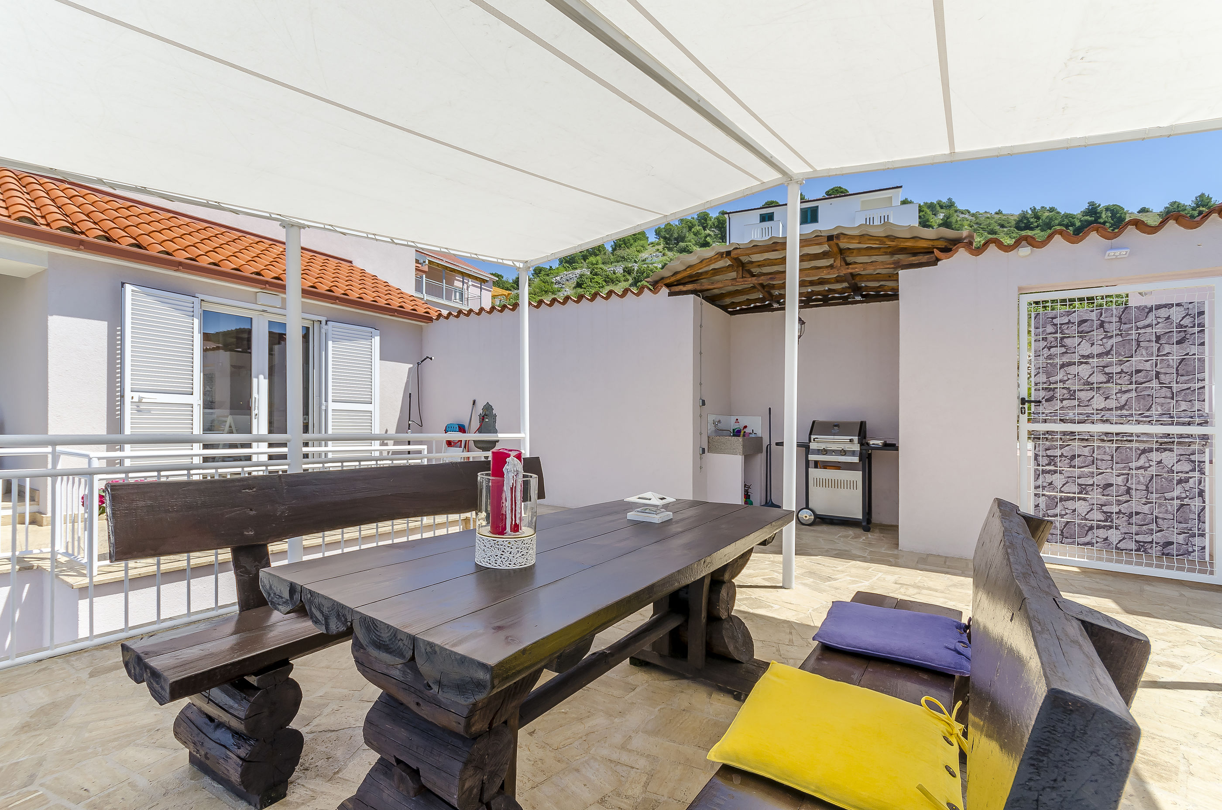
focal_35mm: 15
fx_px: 508
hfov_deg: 100.5
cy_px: 405
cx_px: 611
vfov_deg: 77.1
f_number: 9
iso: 100
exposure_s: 1/200
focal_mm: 10
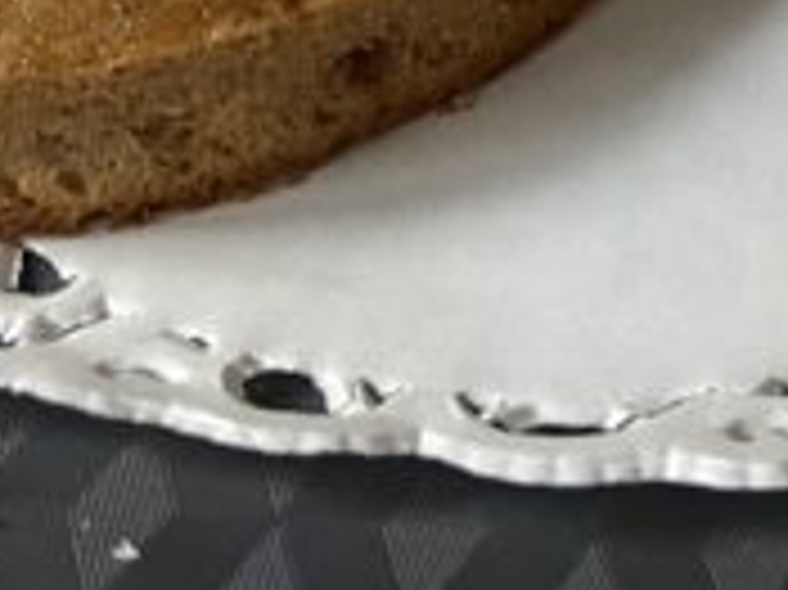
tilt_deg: -33.9
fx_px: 2252
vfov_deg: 13.8
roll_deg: -0.4
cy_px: -365
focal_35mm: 99
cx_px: 750
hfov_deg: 19.4
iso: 640
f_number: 1.8
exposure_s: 1/35
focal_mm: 4.25
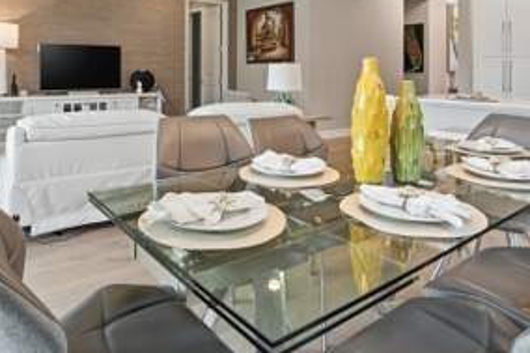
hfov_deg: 67.2
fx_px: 397
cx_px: 231
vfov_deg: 45.3
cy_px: 68
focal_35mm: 27
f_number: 9
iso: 200
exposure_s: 1/50
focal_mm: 16
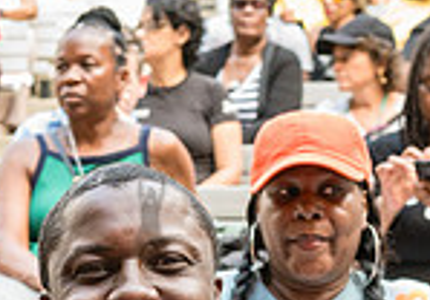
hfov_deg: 11.4
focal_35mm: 177
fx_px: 2145
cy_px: 468
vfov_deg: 7.8
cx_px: 122
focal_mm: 42
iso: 1000
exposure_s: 1/160
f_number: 4.5
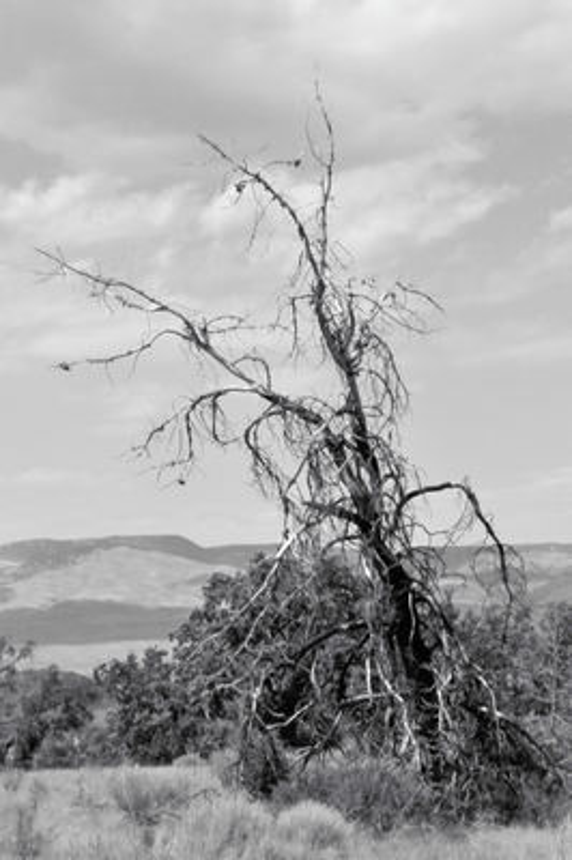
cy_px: 430
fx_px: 2005
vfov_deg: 24.2
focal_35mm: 84
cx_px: 286
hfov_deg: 16.2
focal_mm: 56
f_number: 20
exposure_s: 1/2500
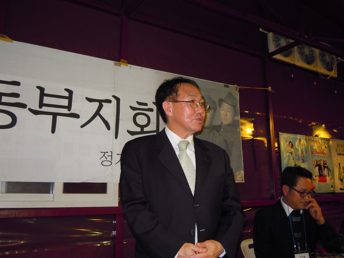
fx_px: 318
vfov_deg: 44.1
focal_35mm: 32
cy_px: 129
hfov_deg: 56.8
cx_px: 172
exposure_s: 1/25
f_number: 2.8
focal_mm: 5.7
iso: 200
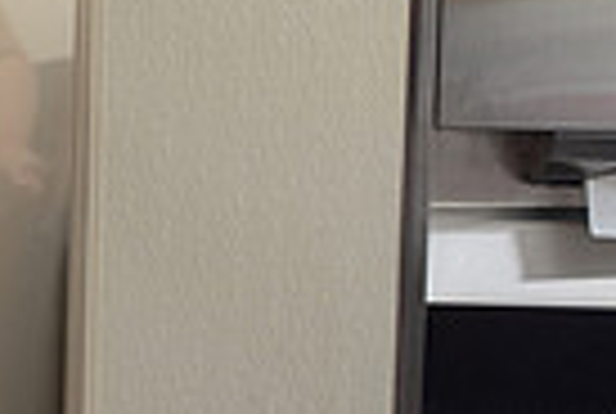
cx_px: -396
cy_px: 155
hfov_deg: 13.9
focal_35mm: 135
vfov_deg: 10.2
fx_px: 2315
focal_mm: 32
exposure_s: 1/160
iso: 200
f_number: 3.5
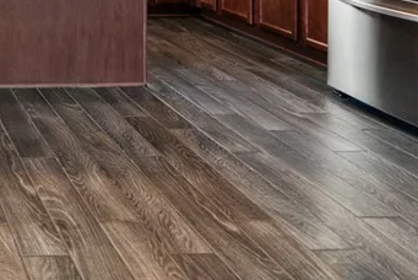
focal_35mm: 48
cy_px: -99
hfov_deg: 31.6
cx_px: -125
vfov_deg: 24.1
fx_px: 558
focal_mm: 16
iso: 400
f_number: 2.8
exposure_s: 1/1000
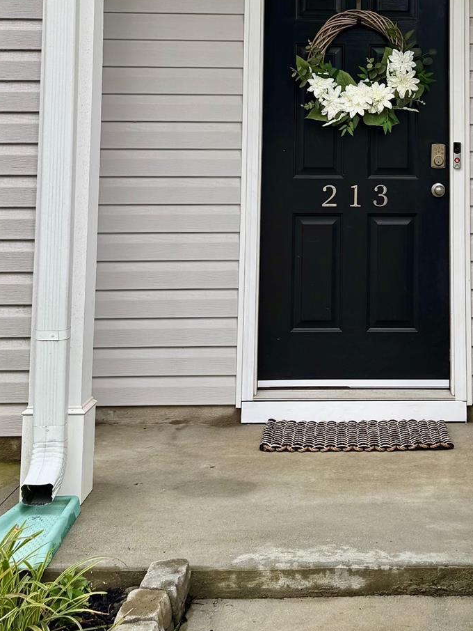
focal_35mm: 61
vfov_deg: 30.4
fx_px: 1111
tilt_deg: +7.6
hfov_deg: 23.7
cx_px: 382
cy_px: 69
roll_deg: -0.3
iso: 80
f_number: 1.78
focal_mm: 6.76
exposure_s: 1/323
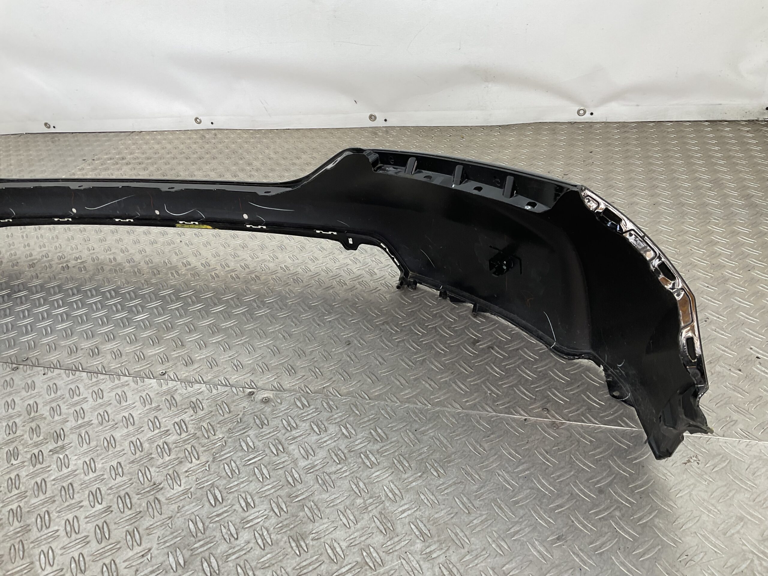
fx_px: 643
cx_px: 384
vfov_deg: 48.2
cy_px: 288
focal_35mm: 29
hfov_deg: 61.7
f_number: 1.8
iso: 20
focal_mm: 3
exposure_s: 1/100
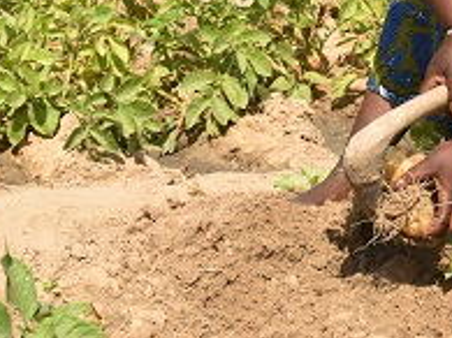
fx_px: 1448
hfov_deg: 16.9
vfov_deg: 13.2
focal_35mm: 111
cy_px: 20
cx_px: 547
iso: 200
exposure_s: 1/320
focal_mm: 30
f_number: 9
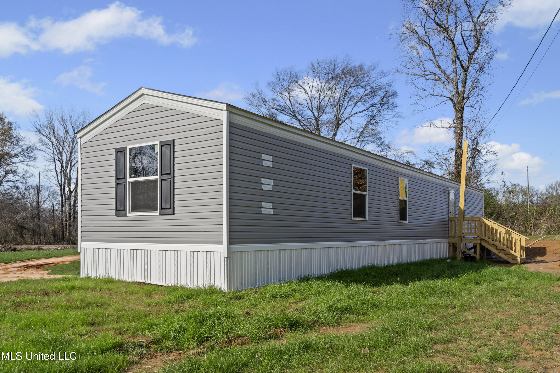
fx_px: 467
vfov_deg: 43.6
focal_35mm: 30
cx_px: 280
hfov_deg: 61.9
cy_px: 186
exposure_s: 1/640
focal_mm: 30
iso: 800
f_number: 9
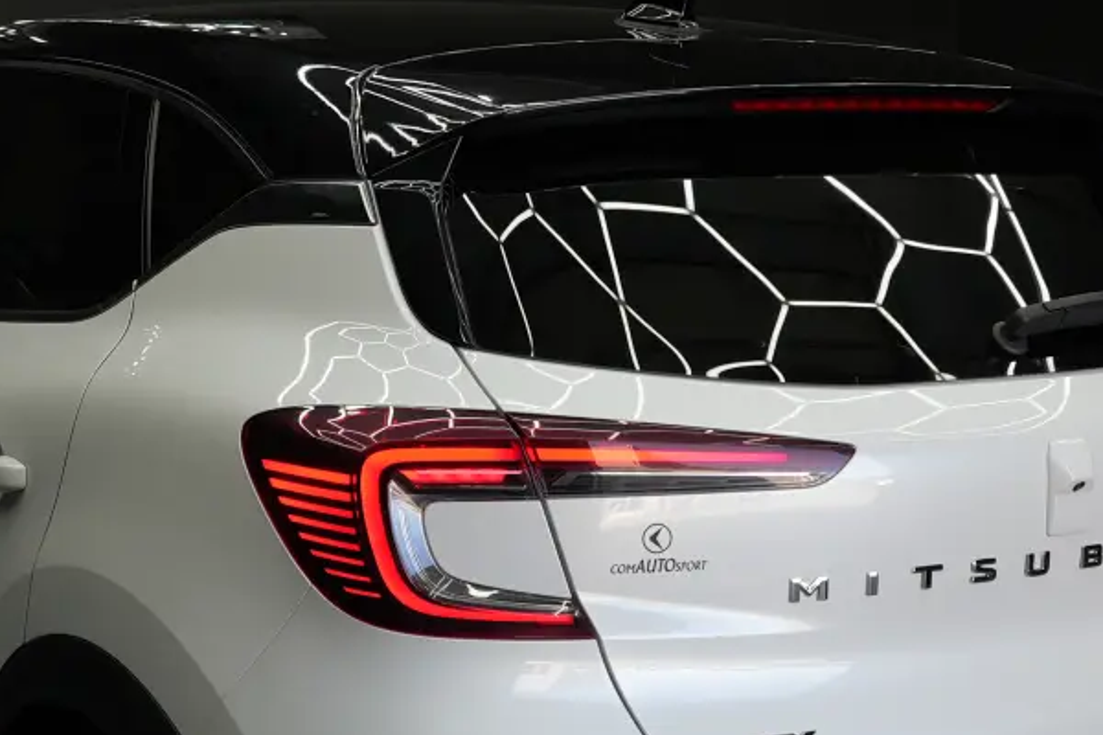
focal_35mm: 81
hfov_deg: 25.0
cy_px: 430
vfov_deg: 16.8
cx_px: 489
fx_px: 2482
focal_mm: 20.2
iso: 100
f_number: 3.2
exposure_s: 1/100
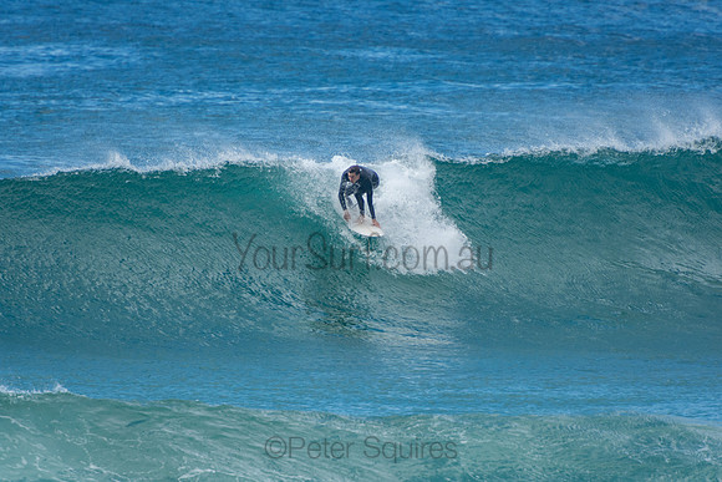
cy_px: 241
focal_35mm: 600
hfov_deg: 3.4
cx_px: 361
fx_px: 12036
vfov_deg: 2.3
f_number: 5.6
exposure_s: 1/1250
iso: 320
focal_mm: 400
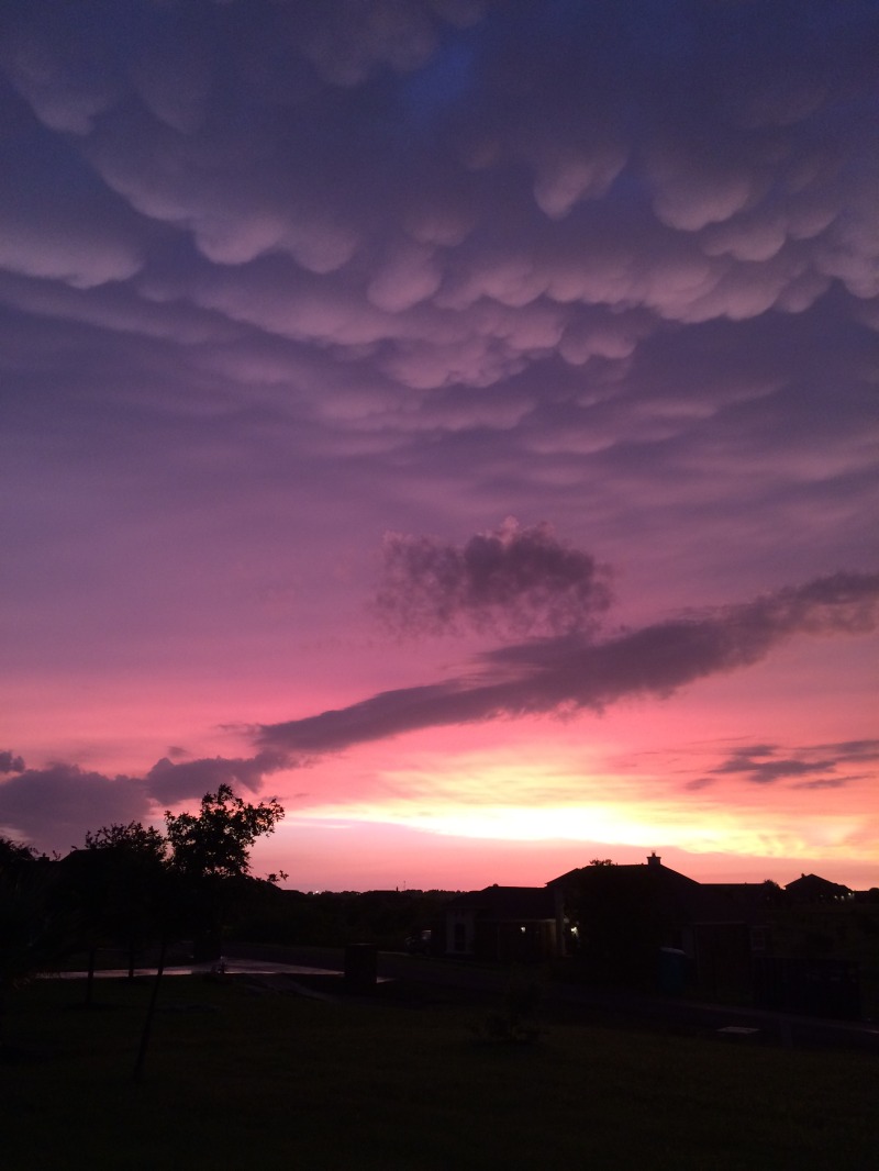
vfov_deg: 61.6
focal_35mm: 29
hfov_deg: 48.2
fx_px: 981
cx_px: 440
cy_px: 586
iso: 100
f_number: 2.2
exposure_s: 1/30
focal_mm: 4.15
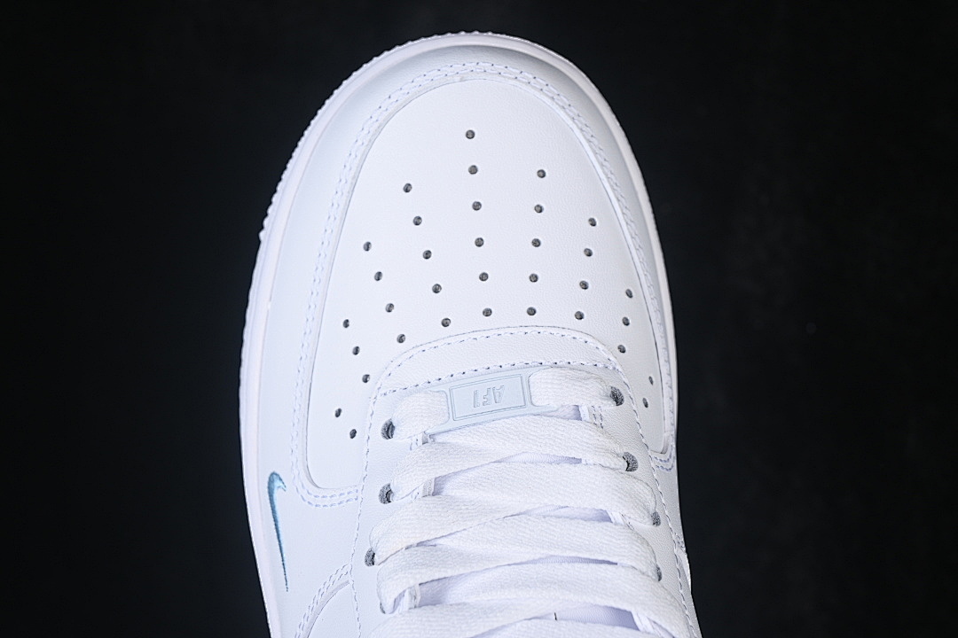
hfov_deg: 27.0
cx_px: 479
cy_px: 319
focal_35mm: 75
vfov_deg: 18.2
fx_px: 1996
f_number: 7.1
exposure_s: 1/80
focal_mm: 50
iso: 160
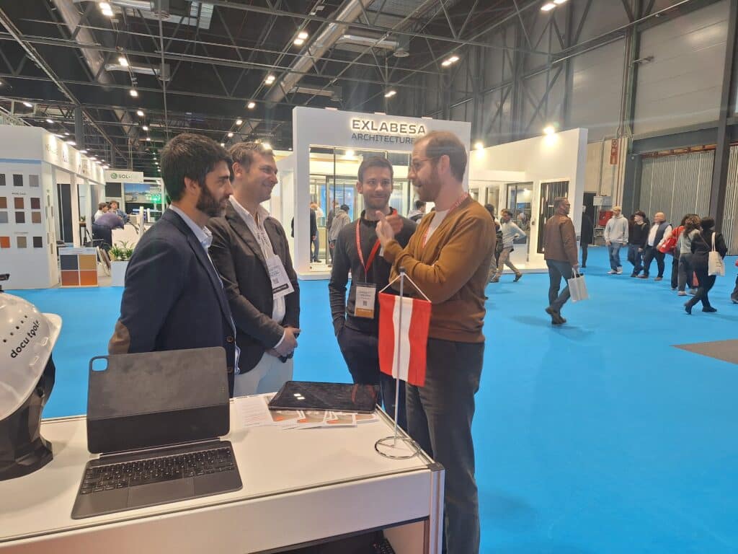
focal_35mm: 23
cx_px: 369
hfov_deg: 73.9
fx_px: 490
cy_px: 277
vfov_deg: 58.9
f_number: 1.8
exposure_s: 1/50
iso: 64
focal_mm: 5.54
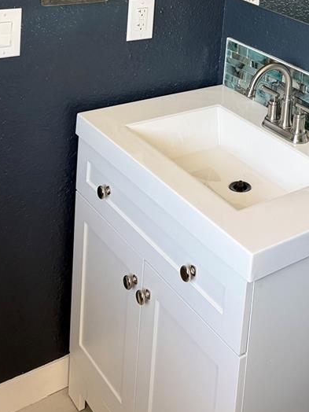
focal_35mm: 55
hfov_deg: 25.3
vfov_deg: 31.5
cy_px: -25
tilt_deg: -10.9
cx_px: 304
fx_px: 655
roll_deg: -6.6
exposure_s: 1/60
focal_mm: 6.76
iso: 200
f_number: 1.78
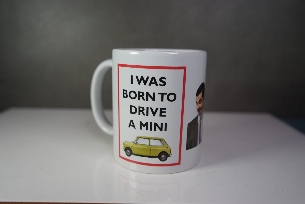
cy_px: 102
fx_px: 254
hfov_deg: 61.9
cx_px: 152
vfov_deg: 43.6
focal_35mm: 30
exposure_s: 1/60
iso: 200
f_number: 4
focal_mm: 30
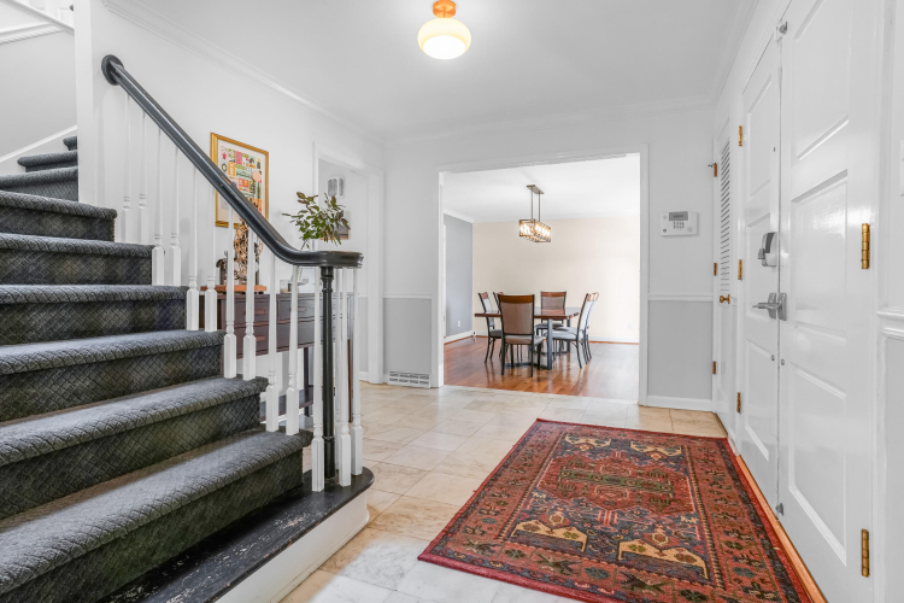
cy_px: 302
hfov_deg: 90.0
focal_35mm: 18
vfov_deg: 67.4
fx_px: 452
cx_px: 452
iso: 1000
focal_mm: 18
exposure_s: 1/50
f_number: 8
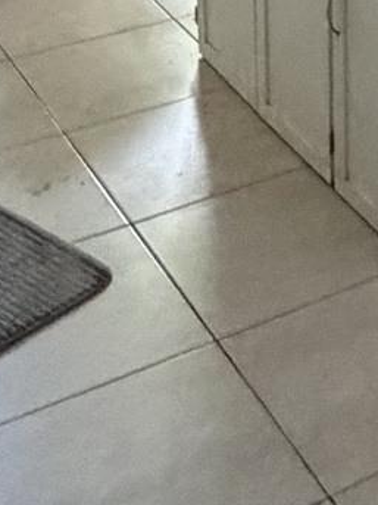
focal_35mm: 94
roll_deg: -0.2
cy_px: -331
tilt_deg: -10.0
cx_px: 554
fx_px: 1369
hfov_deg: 14.7
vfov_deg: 17.8
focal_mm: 2.22
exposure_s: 1/60
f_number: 2.2
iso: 1250
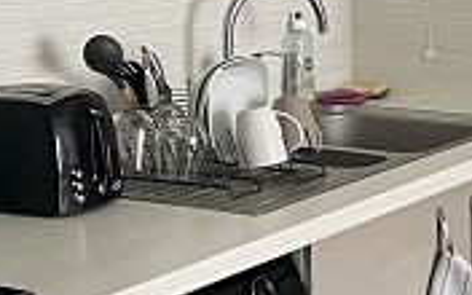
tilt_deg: -9.3
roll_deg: +0.9
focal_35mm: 125
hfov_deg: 16.5
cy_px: 78
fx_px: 1608
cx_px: 408
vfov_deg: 10.5
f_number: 1.6
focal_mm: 4.2
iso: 200
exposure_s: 1/50
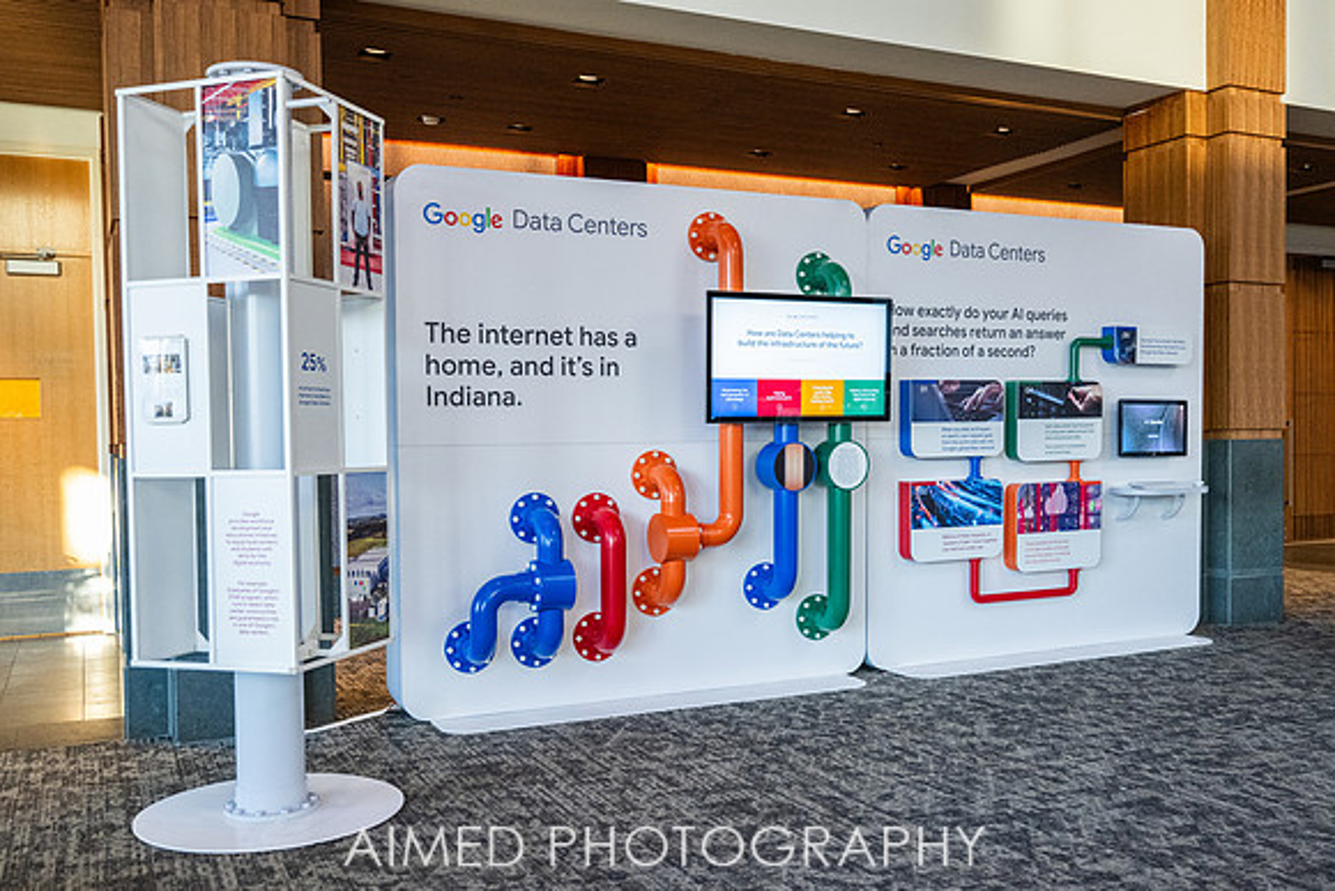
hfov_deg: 57.3
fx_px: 1221
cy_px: 479
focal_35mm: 33
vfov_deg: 40.0
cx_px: 677
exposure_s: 1/200
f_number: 2.8
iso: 3200
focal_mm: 30
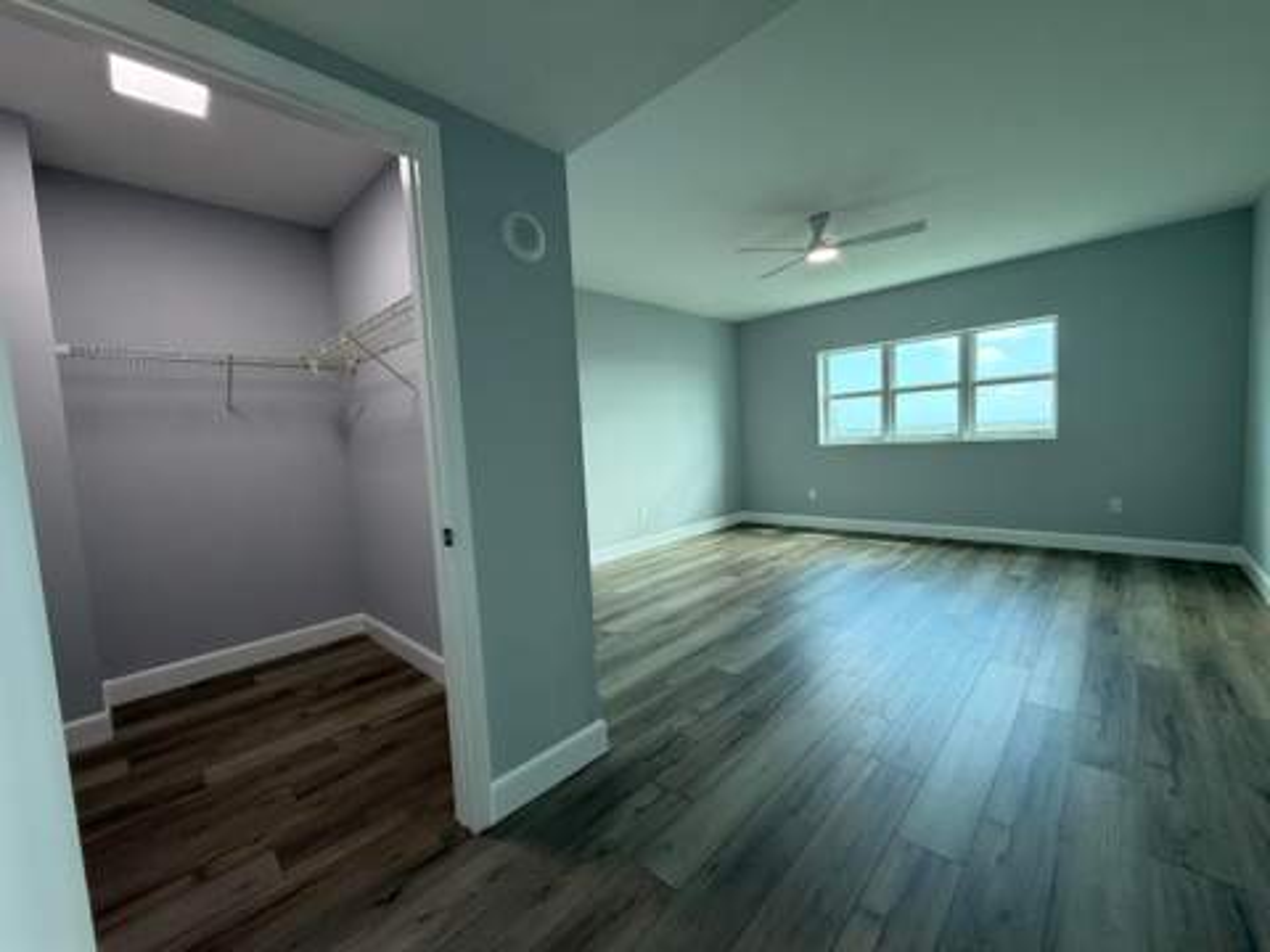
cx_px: 635
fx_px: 514
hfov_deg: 102.1
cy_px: 476
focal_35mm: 14
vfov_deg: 85.7
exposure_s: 1/120
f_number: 2.2
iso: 160
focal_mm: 2.22
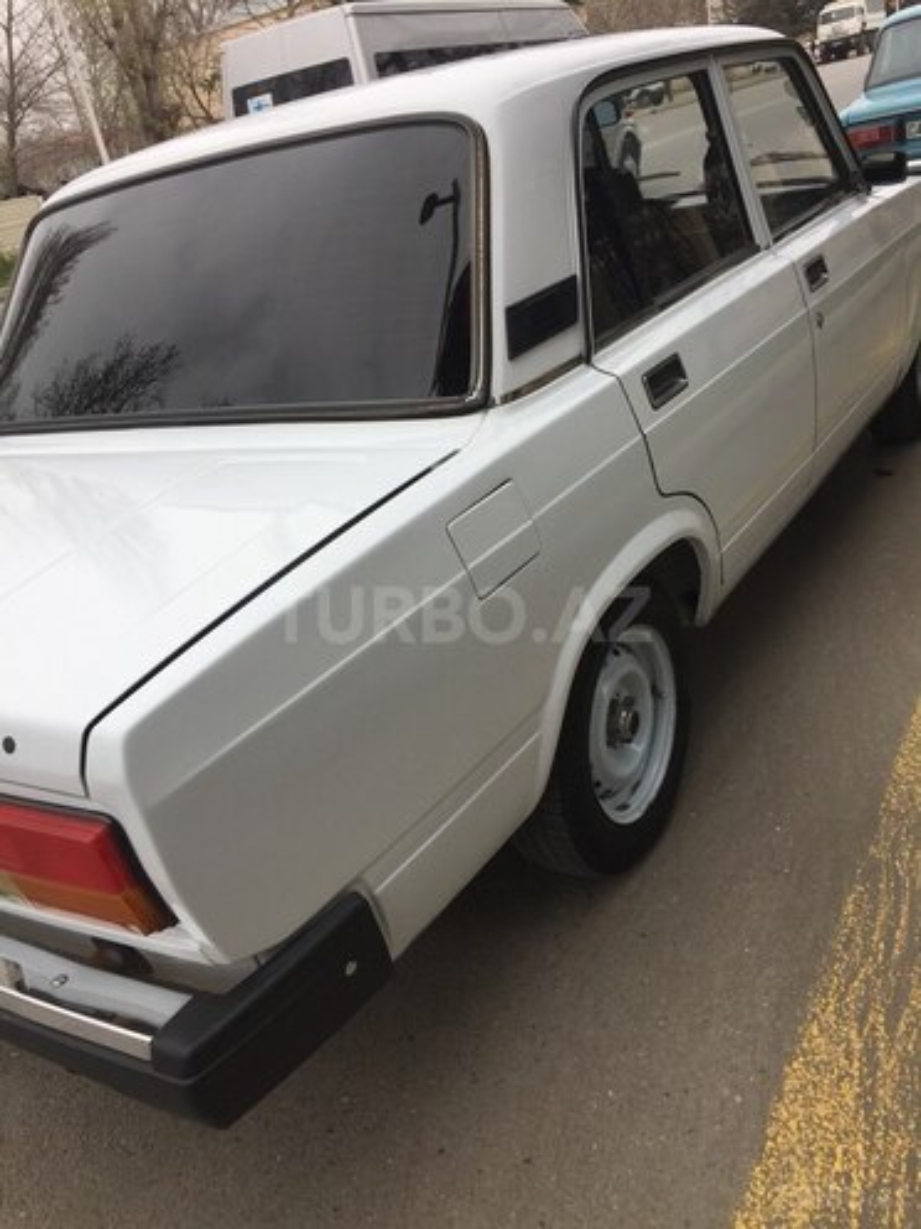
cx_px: 460
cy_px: 614
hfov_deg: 48.2
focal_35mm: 29
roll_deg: +13.5
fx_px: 1029
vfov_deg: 61.7
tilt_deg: -23.7
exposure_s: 1/494
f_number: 2.2
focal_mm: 4.15
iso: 32
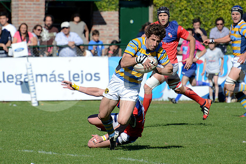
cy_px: 75
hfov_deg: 5.7
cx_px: 139
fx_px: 2452
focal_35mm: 359
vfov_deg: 3.8
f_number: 5.6
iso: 320
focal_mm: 300
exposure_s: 1/1250
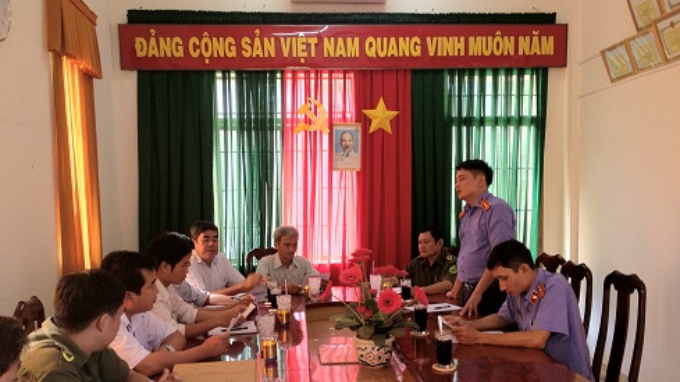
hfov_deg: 51.6
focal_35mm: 39
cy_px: 241
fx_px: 703
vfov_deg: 30.3
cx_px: 335
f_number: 2.4
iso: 160
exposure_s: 1/20
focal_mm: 4.28
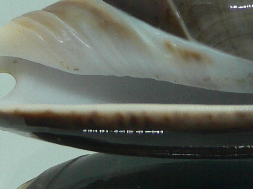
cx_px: 233
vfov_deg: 12.5
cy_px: 102
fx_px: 862
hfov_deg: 16.5
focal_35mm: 118
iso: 100
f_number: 2.8
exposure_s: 1/60
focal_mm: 4.6
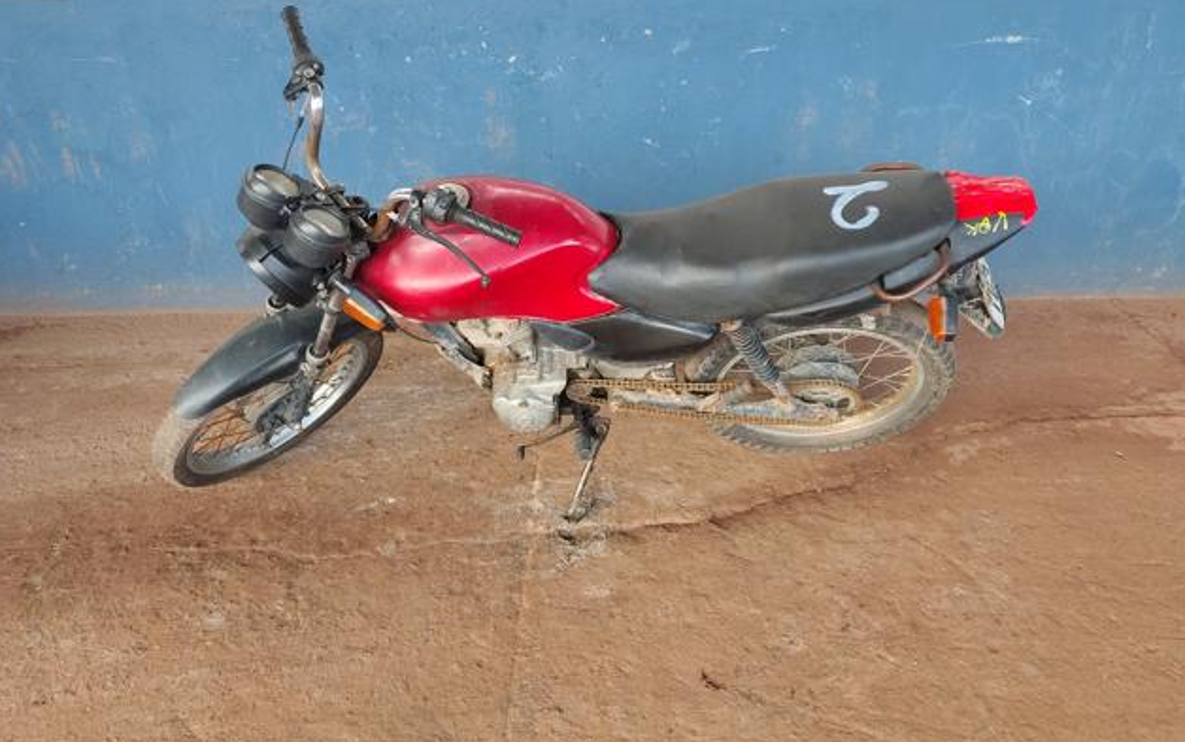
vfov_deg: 46.0
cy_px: 344
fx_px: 872
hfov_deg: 68.4
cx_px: 585
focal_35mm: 27
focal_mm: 4.71
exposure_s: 1/113
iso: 182
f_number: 1.7
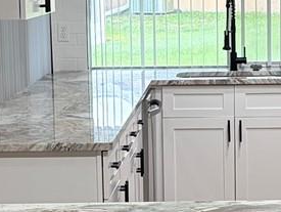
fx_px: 1227
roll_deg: +0.6
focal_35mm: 151
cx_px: 207
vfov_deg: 9.8
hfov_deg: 13.0
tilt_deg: -7.8
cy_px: 156
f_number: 1.6
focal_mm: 5.96
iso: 80
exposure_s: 1/60
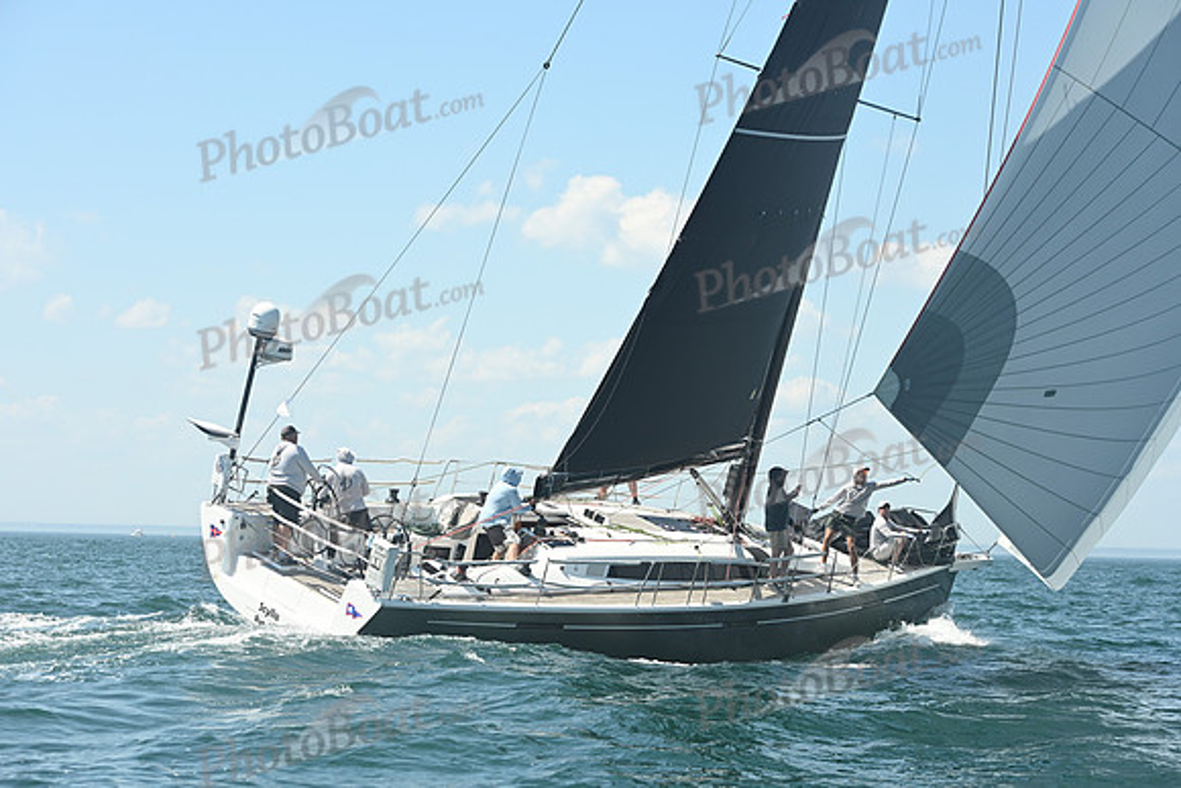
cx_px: 590
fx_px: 2822
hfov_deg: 23.6
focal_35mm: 86
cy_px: 394
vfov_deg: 15.9
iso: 320
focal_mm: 86
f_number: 7.1
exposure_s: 1/1000
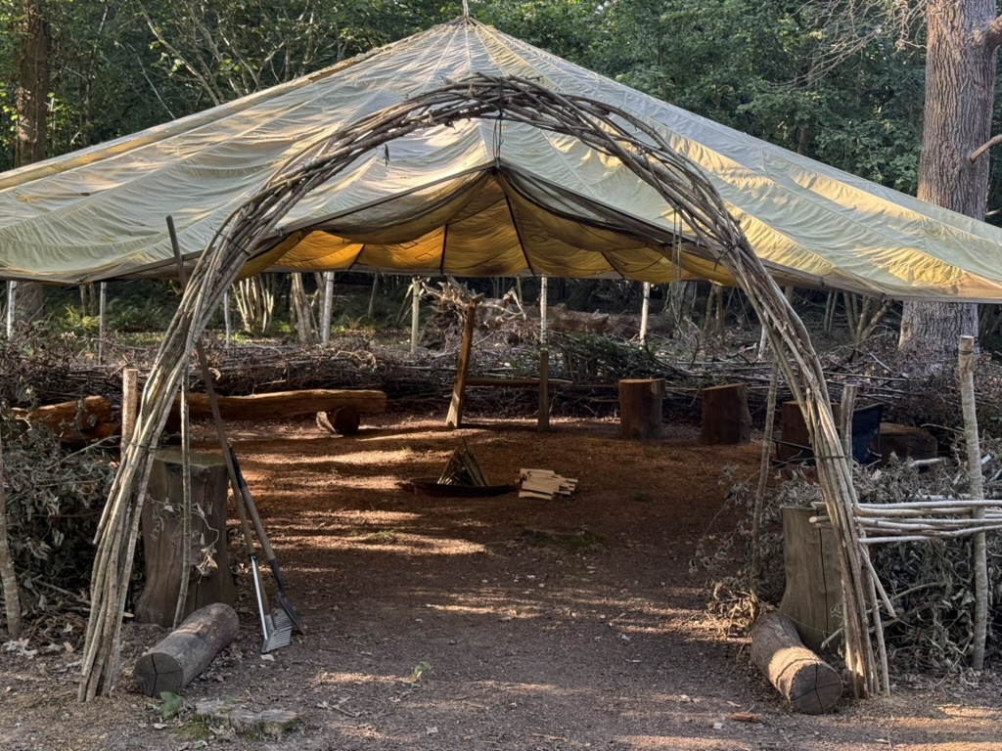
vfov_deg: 30.3
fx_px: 1389
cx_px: 501
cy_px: 376
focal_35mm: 48
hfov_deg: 39.7
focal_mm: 6.76
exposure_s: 1/112
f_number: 1.78
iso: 125
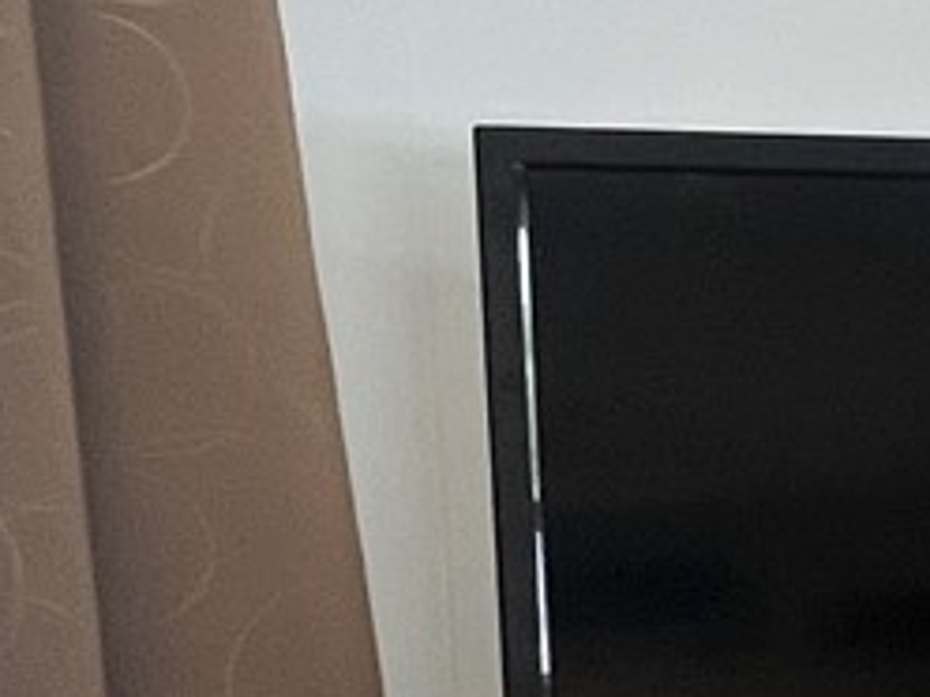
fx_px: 2257
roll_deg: -0.6
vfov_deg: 17.0
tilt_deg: -7.2
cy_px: 772
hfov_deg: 16.2
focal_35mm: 84
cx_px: 1995
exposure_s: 1/60
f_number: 1.8
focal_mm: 1.57
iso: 200
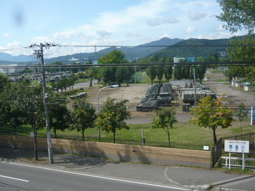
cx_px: 128
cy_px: 96
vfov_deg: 36.8
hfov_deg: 47.9
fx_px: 287
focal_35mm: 39
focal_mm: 5.5
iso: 100
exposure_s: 1/1000
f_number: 2.8
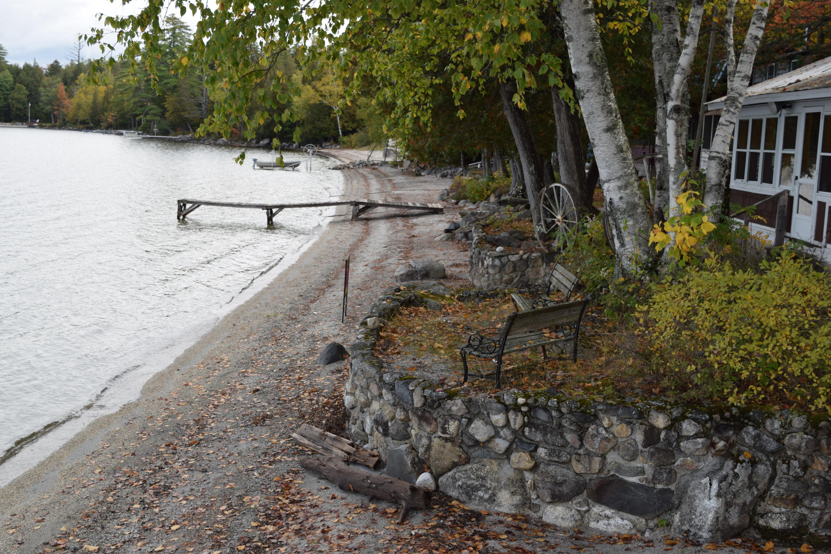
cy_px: 277
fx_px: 1004
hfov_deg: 45.0
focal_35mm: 44
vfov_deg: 30.8
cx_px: 416
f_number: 6.3
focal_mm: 29
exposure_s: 1/160
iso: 100
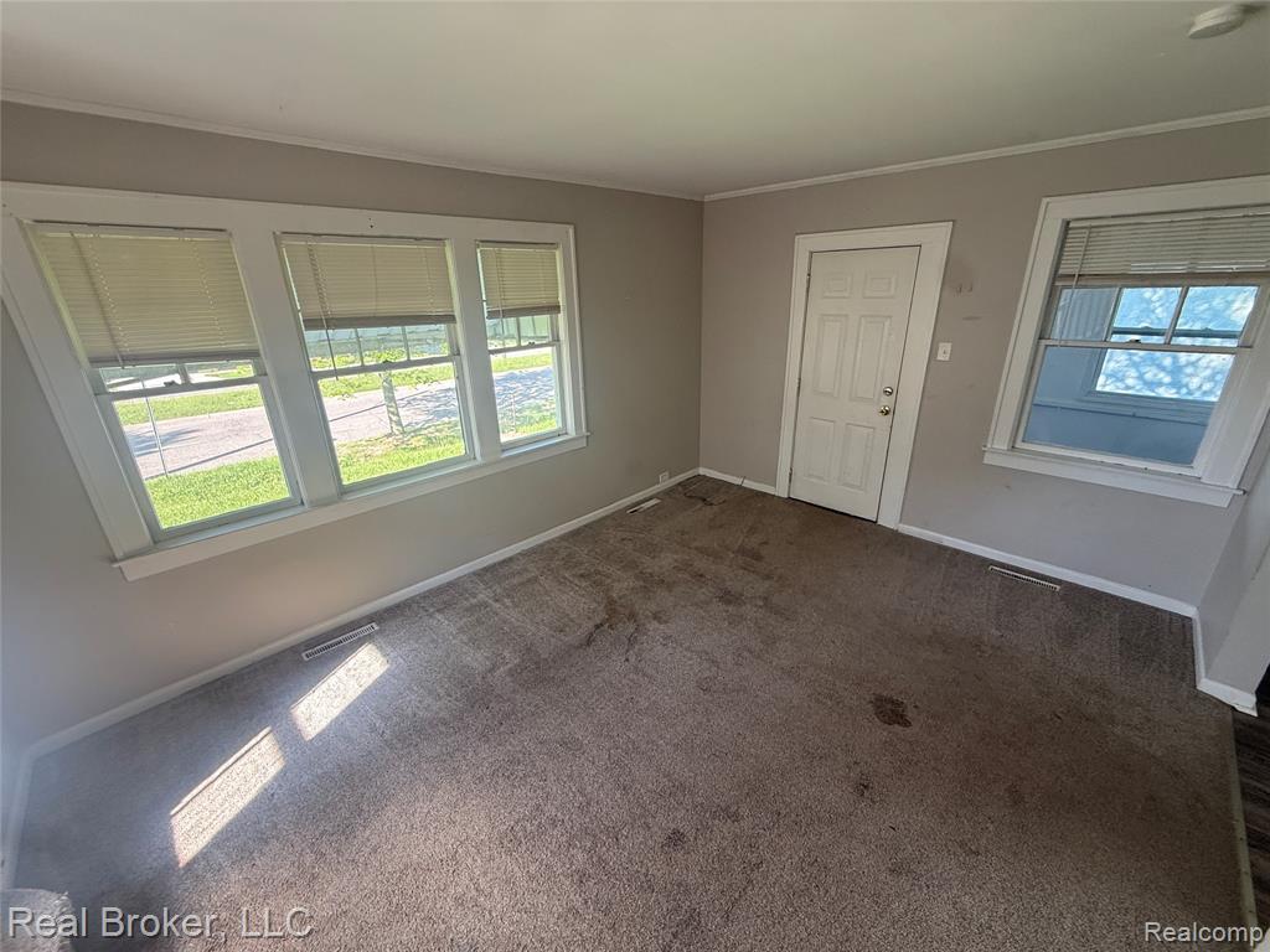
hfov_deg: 102.1
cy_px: 476
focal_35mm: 14
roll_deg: +0.9
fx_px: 514
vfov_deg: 85.7
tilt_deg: -19.4
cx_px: 635
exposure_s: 1/99
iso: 100
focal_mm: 2.22
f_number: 2.2
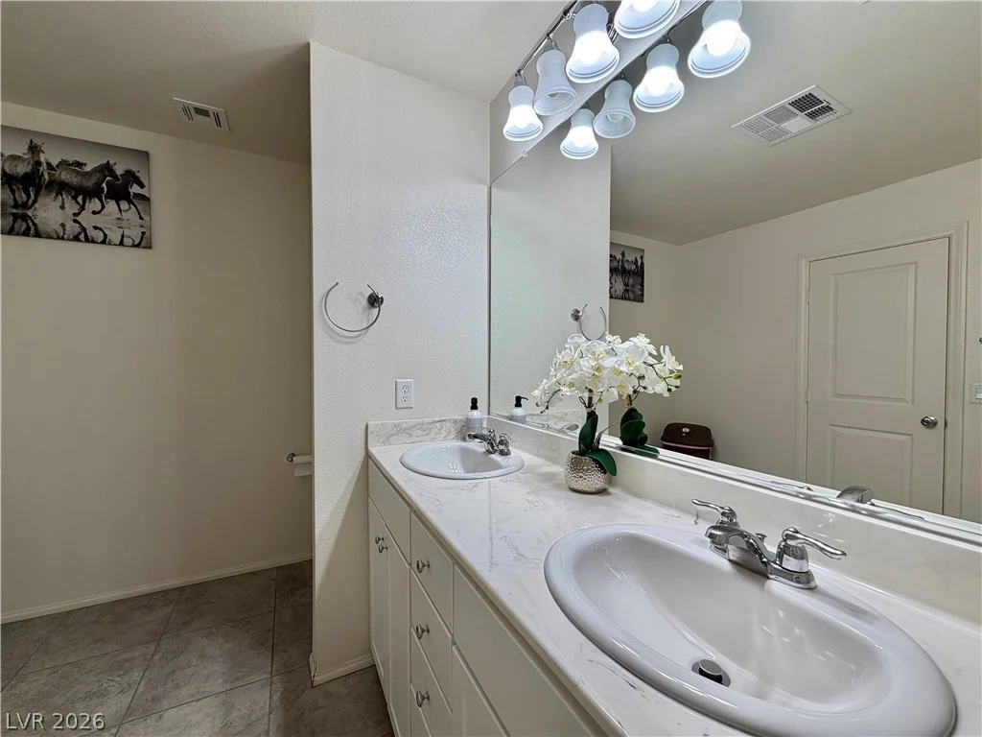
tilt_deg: -1.1
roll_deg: -0.6
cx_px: 491
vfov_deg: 85.7
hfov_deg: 102.1
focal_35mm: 14
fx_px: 397
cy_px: 368
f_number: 2.2
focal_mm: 2.22
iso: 64
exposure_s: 1/120
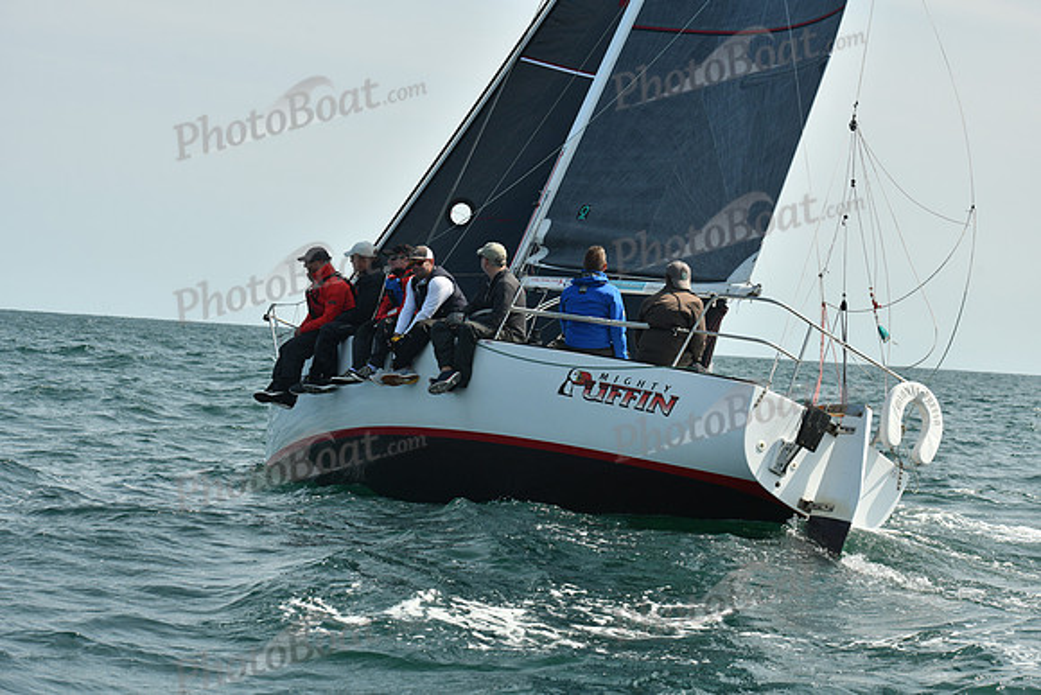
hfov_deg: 23.9
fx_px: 2458
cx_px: 520
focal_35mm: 85
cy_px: 348
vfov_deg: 16.1
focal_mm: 85
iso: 320
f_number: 7.1
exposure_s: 1/1250
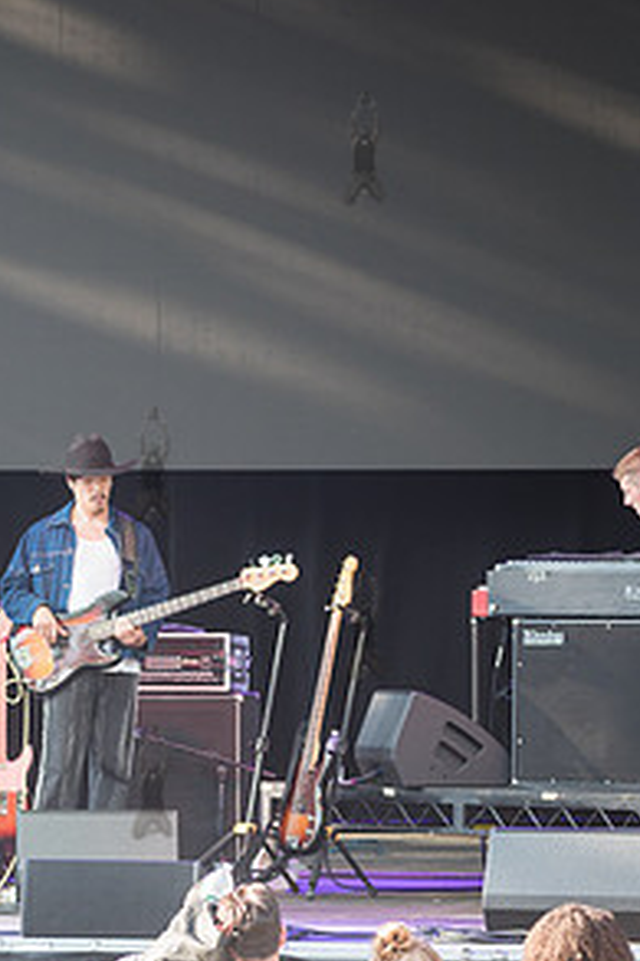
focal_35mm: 279
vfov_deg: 7.4
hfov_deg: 4.9
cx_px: -188
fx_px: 7448
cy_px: 546
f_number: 4.5
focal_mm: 125
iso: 400
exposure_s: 1/160
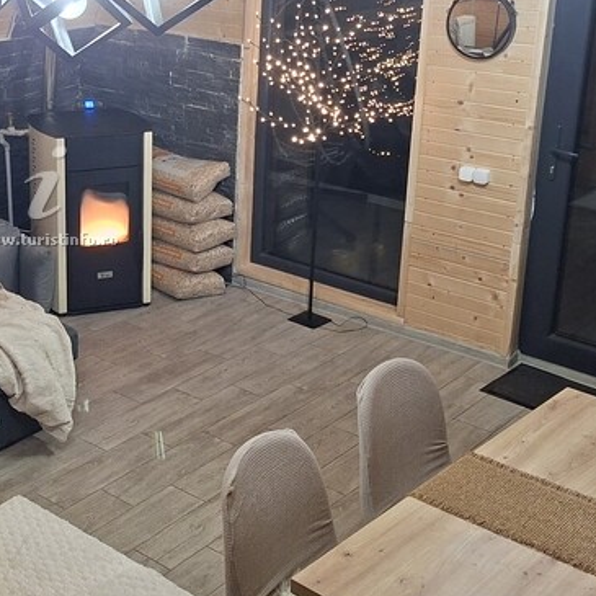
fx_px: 1110
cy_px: 194
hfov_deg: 28.7
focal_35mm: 57
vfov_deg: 29.8
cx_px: 46
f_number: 1.8
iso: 320
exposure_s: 1/100
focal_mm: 5.54
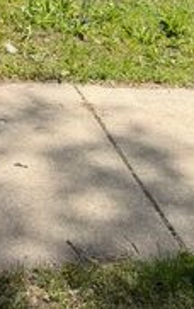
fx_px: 785
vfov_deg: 21.6
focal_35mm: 93
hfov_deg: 14.1
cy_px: 8
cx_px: 78
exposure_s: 1/3584
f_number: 1.78
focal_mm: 6.76
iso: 80
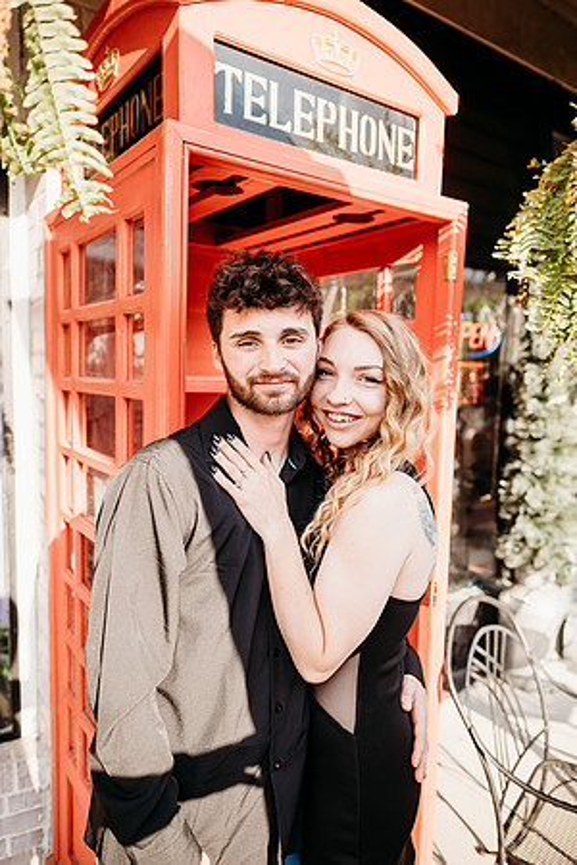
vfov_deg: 73.7
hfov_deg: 53.1
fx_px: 577
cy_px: 432
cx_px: 288
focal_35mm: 24
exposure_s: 1/640
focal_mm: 24
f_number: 2.8
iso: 100
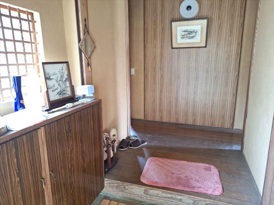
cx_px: 137
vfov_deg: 58.9
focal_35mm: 23
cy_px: 102
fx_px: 182
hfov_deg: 73.9
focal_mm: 5.54
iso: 800
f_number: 1.8
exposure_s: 1/20
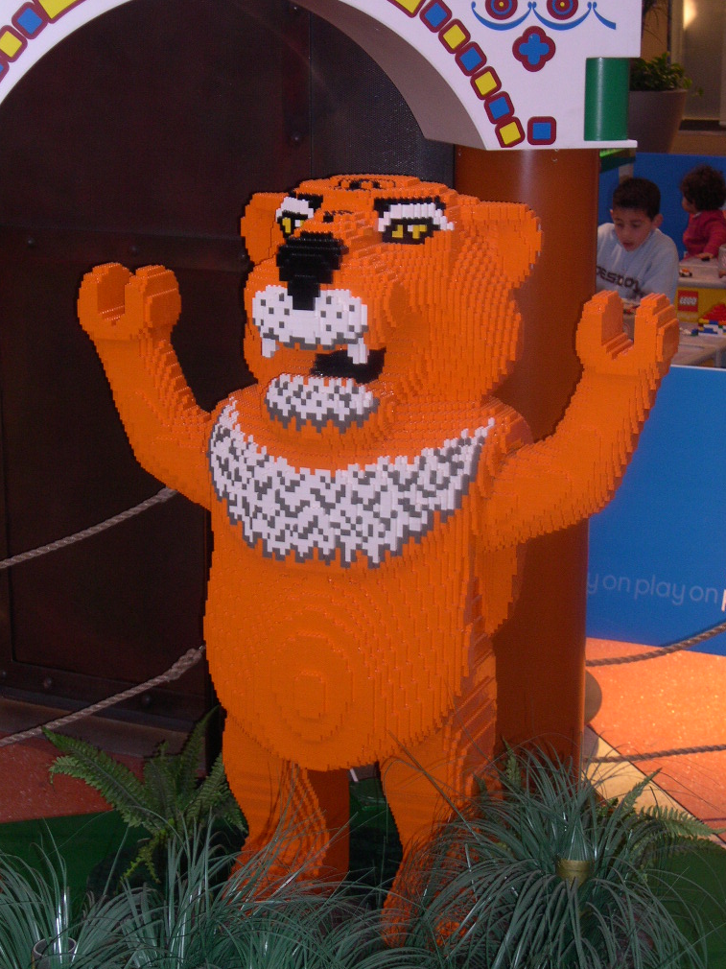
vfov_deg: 26.7
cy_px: 490
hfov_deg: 20.2
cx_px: 367
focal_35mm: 73
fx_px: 2042
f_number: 3.8
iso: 229
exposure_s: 1/60
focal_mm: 15.3
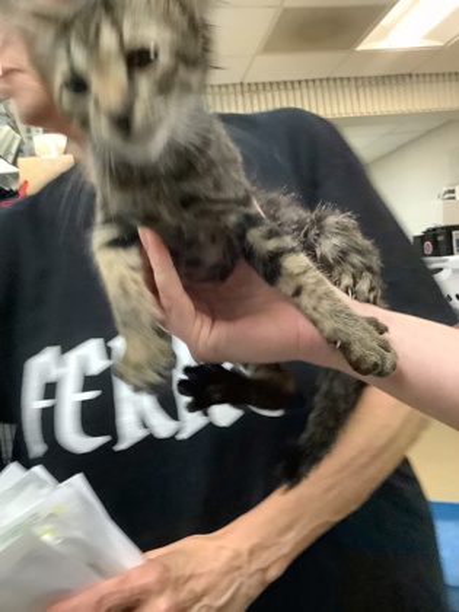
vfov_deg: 58.4
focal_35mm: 31
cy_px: 306
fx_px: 548
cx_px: 230
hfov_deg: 45.4
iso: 320
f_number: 2.4
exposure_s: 1/50
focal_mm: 3.3
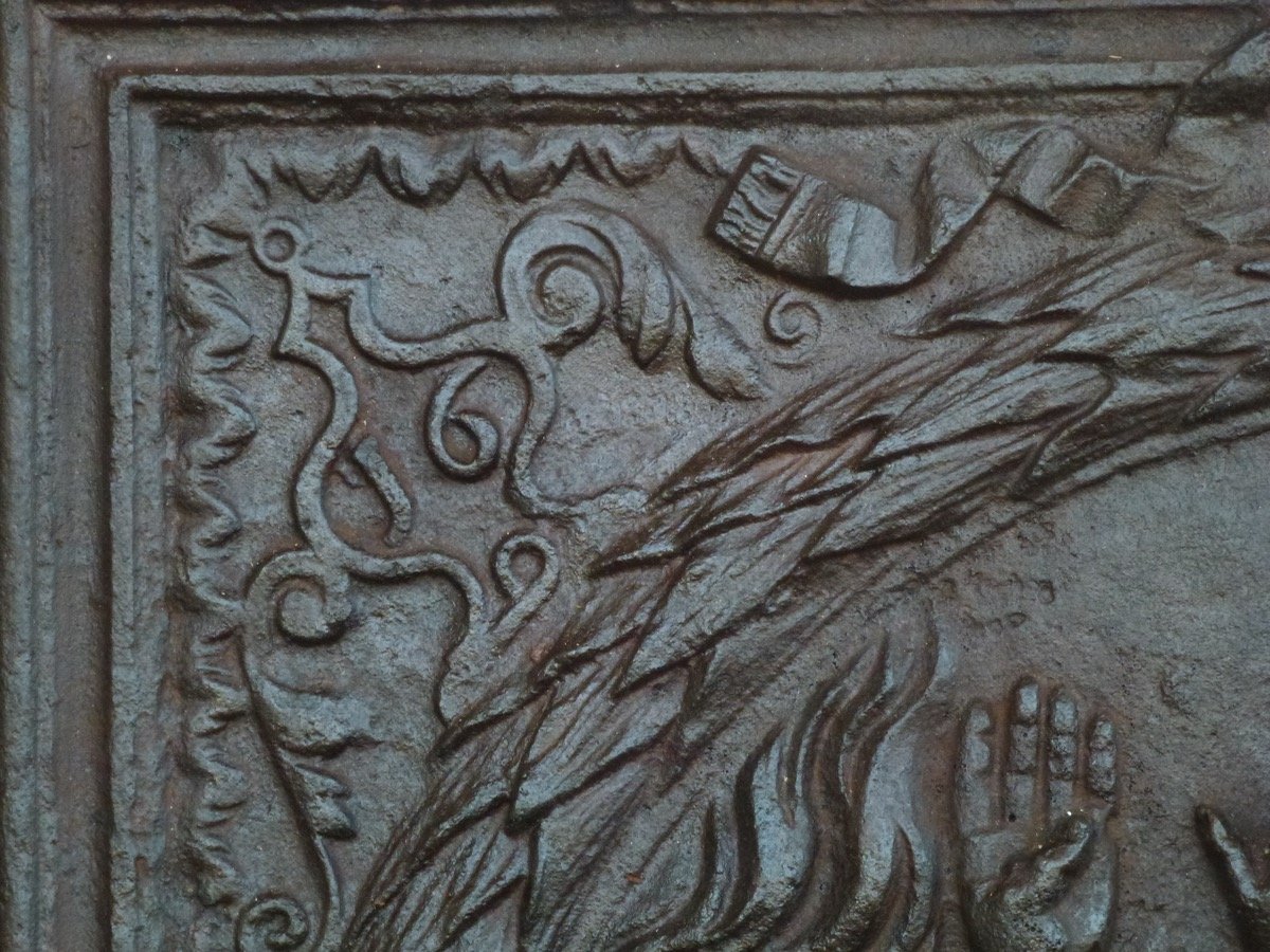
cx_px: 635
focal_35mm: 182
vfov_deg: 8.2
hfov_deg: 10.9
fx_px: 6677
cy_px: 476
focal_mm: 32.6
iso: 400
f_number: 5.4
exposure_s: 1/40
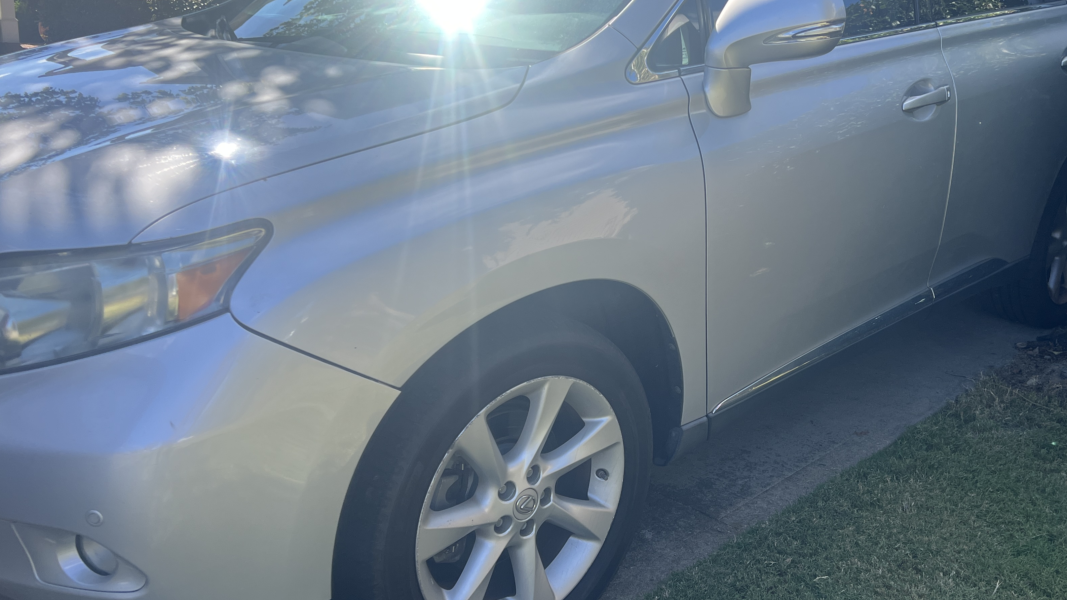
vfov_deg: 32.8
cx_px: 647
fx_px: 1019
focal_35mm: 36
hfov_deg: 54.8
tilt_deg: -16.6
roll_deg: -4.2
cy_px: 286
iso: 50
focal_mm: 5.7
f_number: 1.5
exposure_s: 1/1531
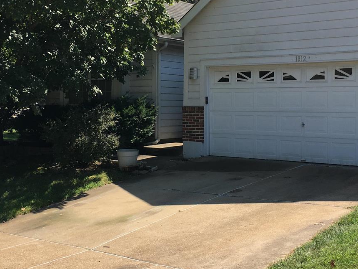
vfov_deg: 26.9
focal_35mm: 54
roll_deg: -0.3
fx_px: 558
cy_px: 96
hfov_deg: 35.5
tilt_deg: +2.2
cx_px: 183
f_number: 2.2
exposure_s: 1/1026
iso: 25
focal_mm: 4.15
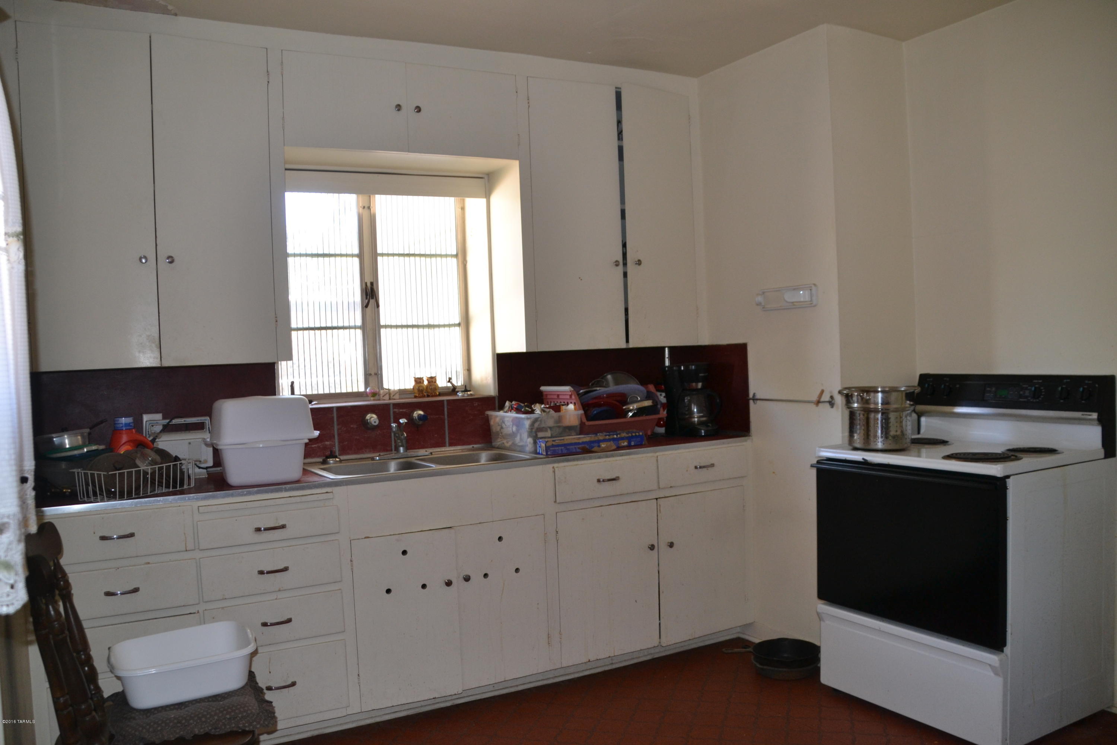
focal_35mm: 30
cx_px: 558
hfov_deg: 61.9
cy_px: 372
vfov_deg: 43.6
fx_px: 931
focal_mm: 20
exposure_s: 1/60
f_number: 3.5
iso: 500
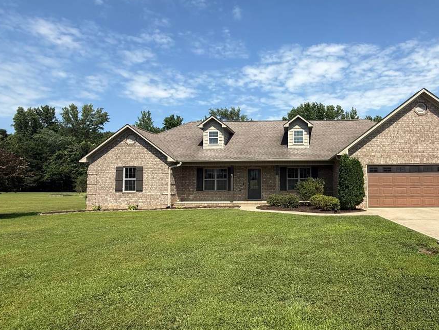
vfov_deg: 63.4
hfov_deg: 76.6
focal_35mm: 21
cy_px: 169
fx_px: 266
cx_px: 291
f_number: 2.2
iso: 50
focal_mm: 2.22
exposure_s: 1/2237
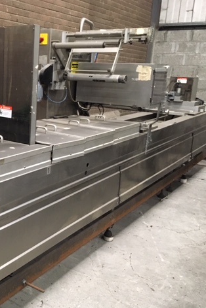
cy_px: 152
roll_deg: -1.2
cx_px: 17
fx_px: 352
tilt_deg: -12.9
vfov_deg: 47.4
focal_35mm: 41
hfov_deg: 31.0
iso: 200
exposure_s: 1/25
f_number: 2.2
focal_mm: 4.15
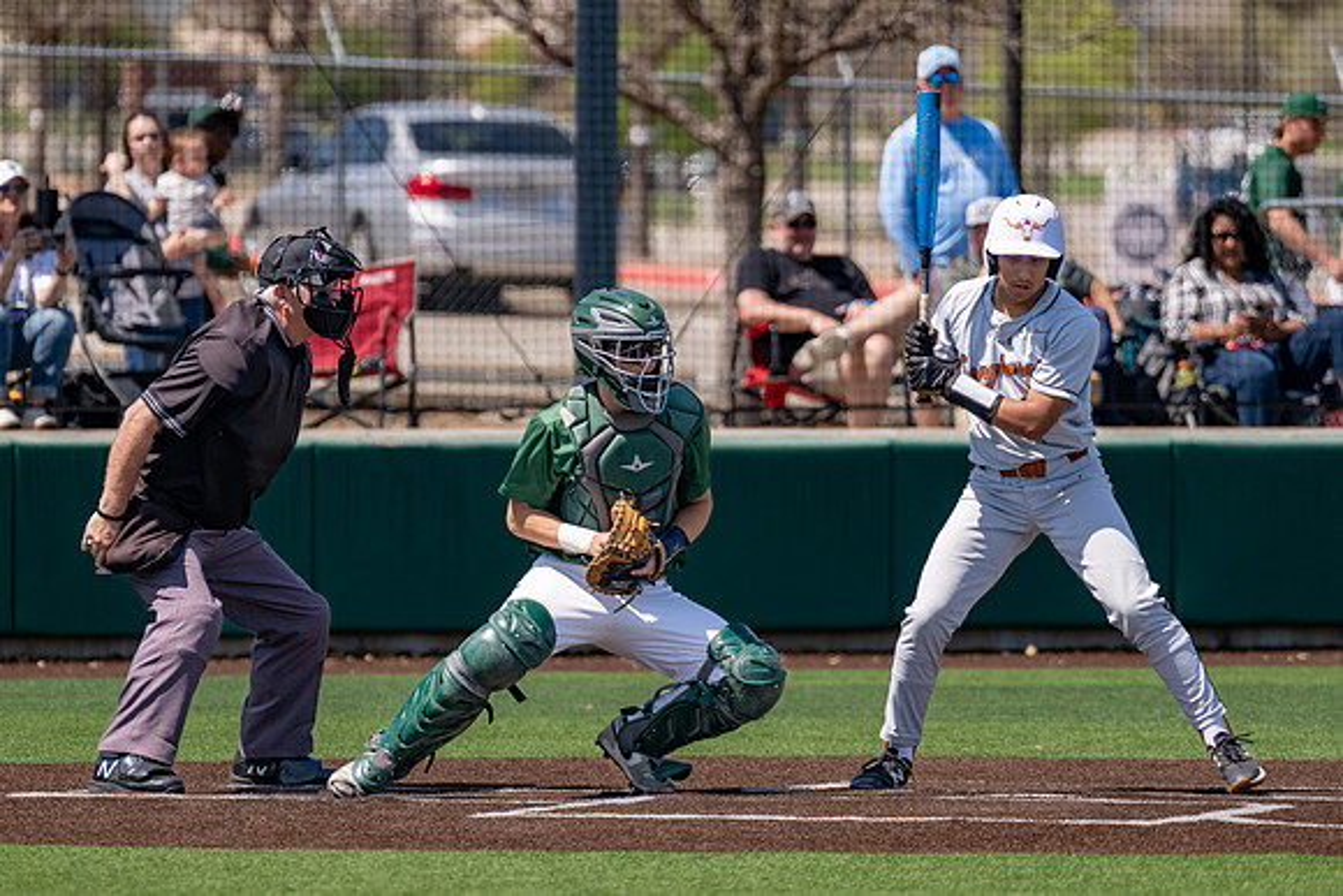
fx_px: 14094
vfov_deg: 3.6
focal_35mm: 378
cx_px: 596
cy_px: 551
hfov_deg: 5.5
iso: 320
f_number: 4
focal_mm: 280
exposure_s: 1/2500
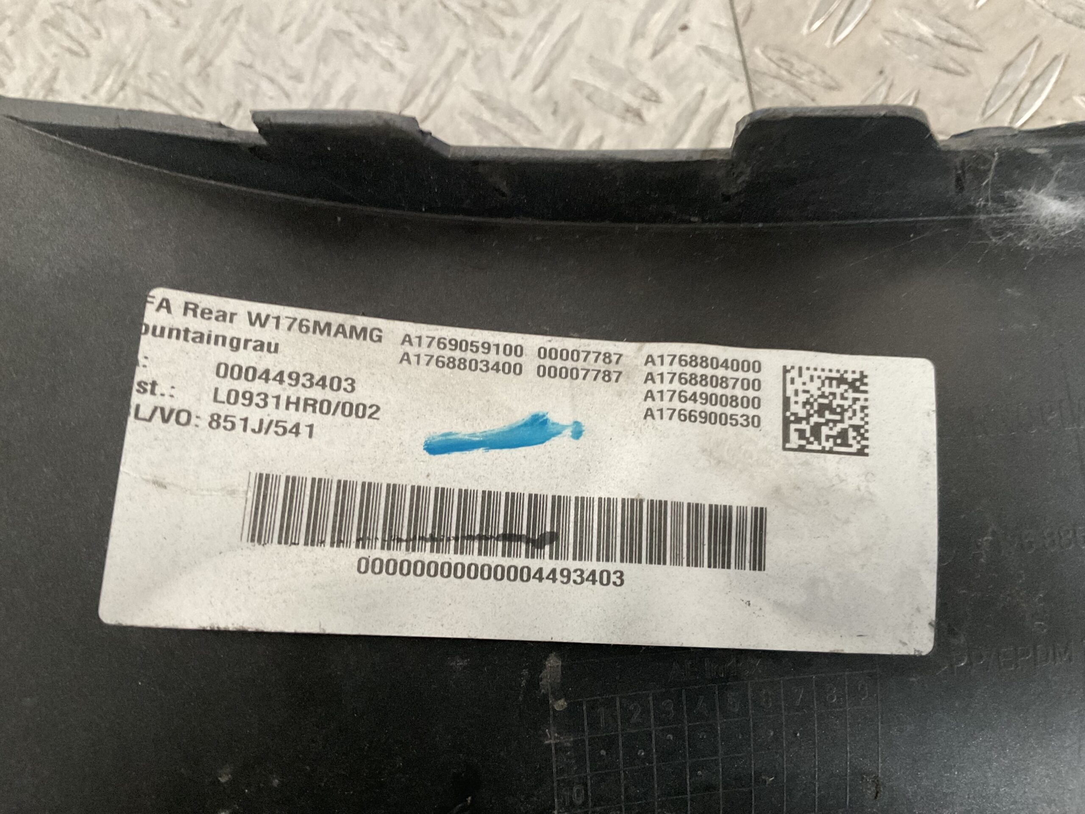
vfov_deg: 48.2
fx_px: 909
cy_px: 407
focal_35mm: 29
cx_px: 542
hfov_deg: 61.7
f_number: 1.8
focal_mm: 3
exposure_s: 1/33
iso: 320
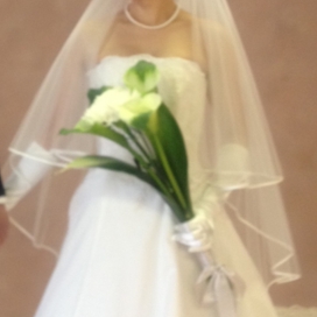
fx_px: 943
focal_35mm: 91
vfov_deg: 19.1
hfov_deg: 18.8
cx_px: 35
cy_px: 145
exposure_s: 1/20
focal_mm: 4.28
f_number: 2.4
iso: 125
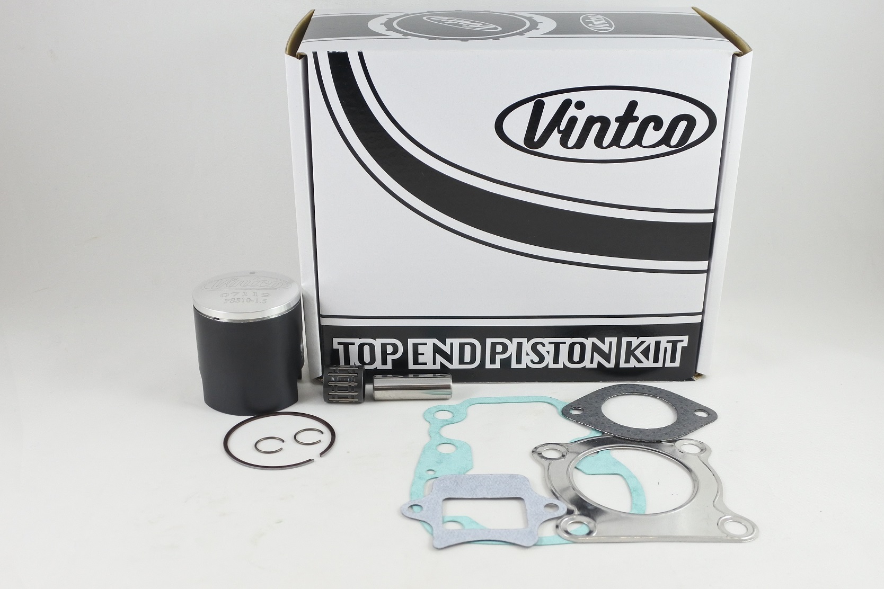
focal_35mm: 34
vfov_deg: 38.9
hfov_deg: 55.8
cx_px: 442
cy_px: 294
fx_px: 835
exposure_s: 1/125
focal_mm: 12.6
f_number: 3.8
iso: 450
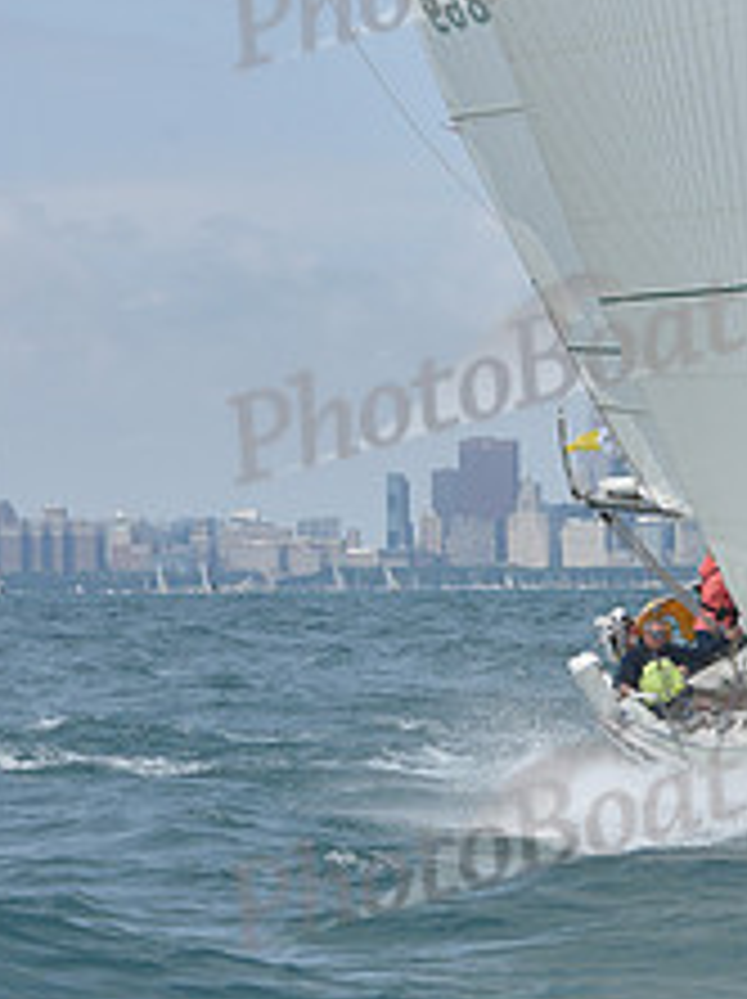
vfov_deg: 11.2
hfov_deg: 8.3
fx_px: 5074
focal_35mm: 176
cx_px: 1098
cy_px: 538
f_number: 11
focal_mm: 70
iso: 250
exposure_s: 1/800
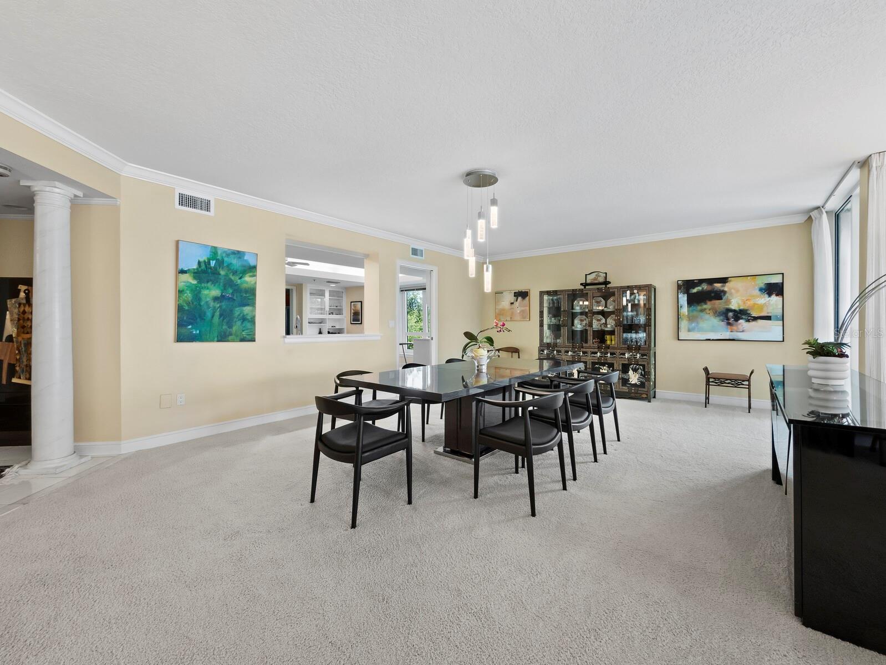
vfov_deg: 85.7
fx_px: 358
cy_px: 332
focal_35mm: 14
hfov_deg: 102.0
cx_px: 443
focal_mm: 7
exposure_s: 1/2.5
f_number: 10
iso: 320
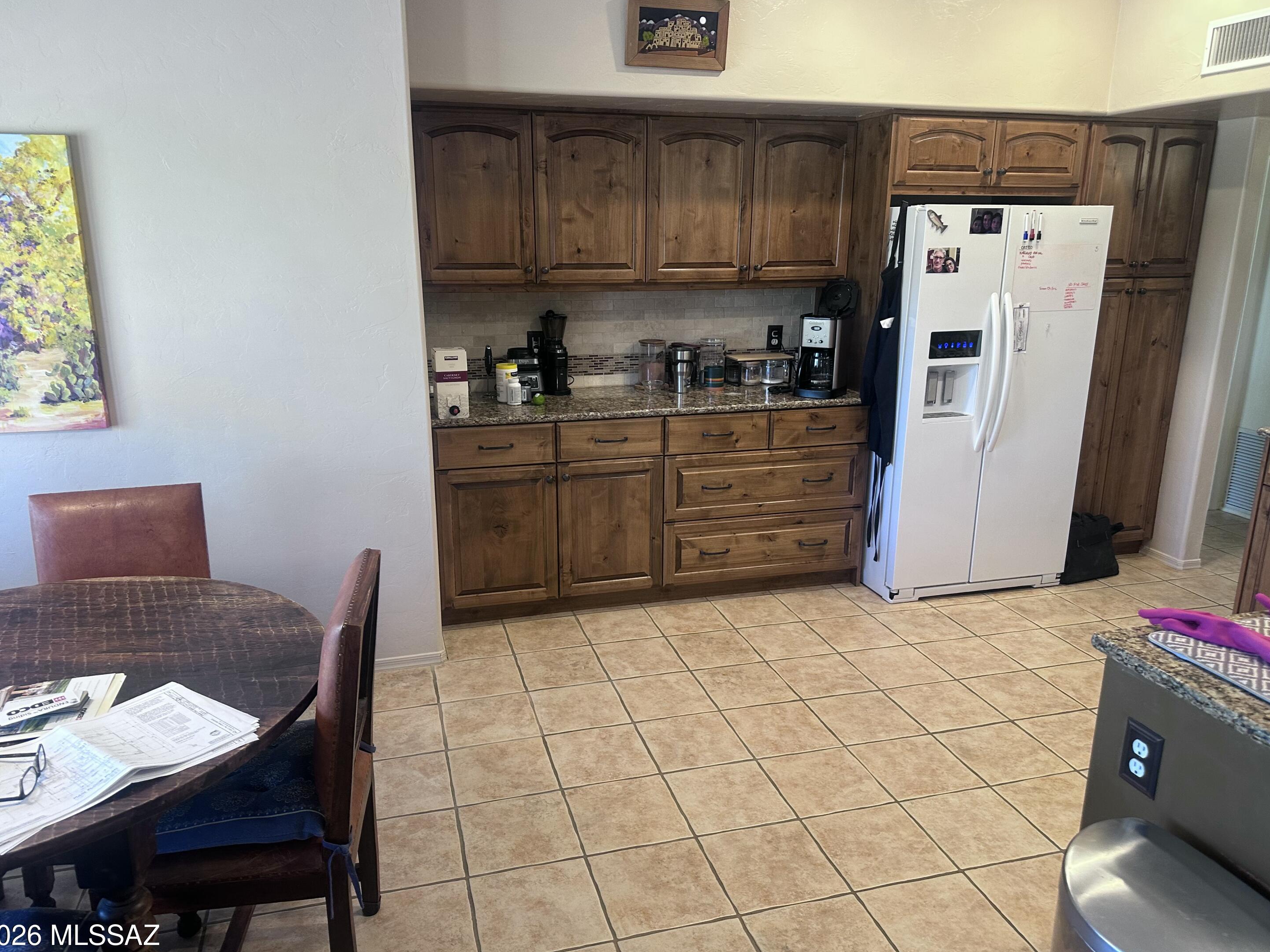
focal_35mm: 25
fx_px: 917
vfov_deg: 54.9
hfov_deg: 69.4
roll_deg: -1.2
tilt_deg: -16.1
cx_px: 619
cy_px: 485
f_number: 1.78
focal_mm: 6.86
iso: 160
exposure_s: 1/60
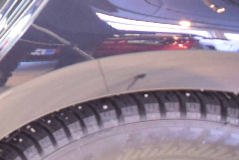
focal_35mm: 125
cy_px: -109
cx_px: -172
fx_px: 830
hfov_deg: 14.6
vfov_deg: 10.5
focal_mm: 24
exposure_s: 1/10
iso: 1600
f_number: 3.8
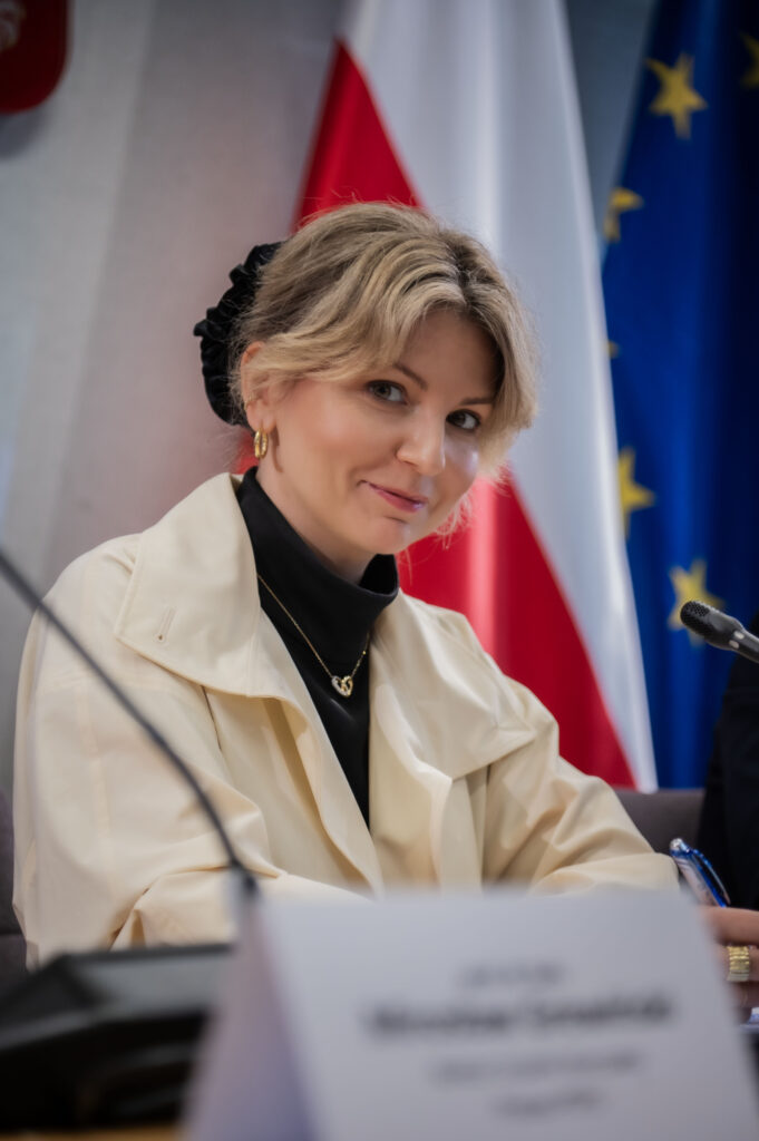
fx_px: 3326
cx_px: 380
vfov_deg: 19.5
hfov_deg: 13.0
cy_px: 570
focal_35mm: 105
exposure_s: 1/125
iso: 2000
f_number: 4
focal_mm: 105
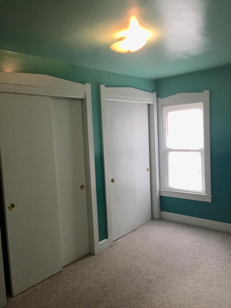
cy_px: 154
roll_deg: +3.4
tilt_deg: -3.5
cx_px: 116
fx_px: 258
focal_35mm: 29
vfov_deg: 61.7
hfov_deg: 48.2
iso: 50
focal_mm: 4.15
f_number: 2.2
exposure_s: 1/30
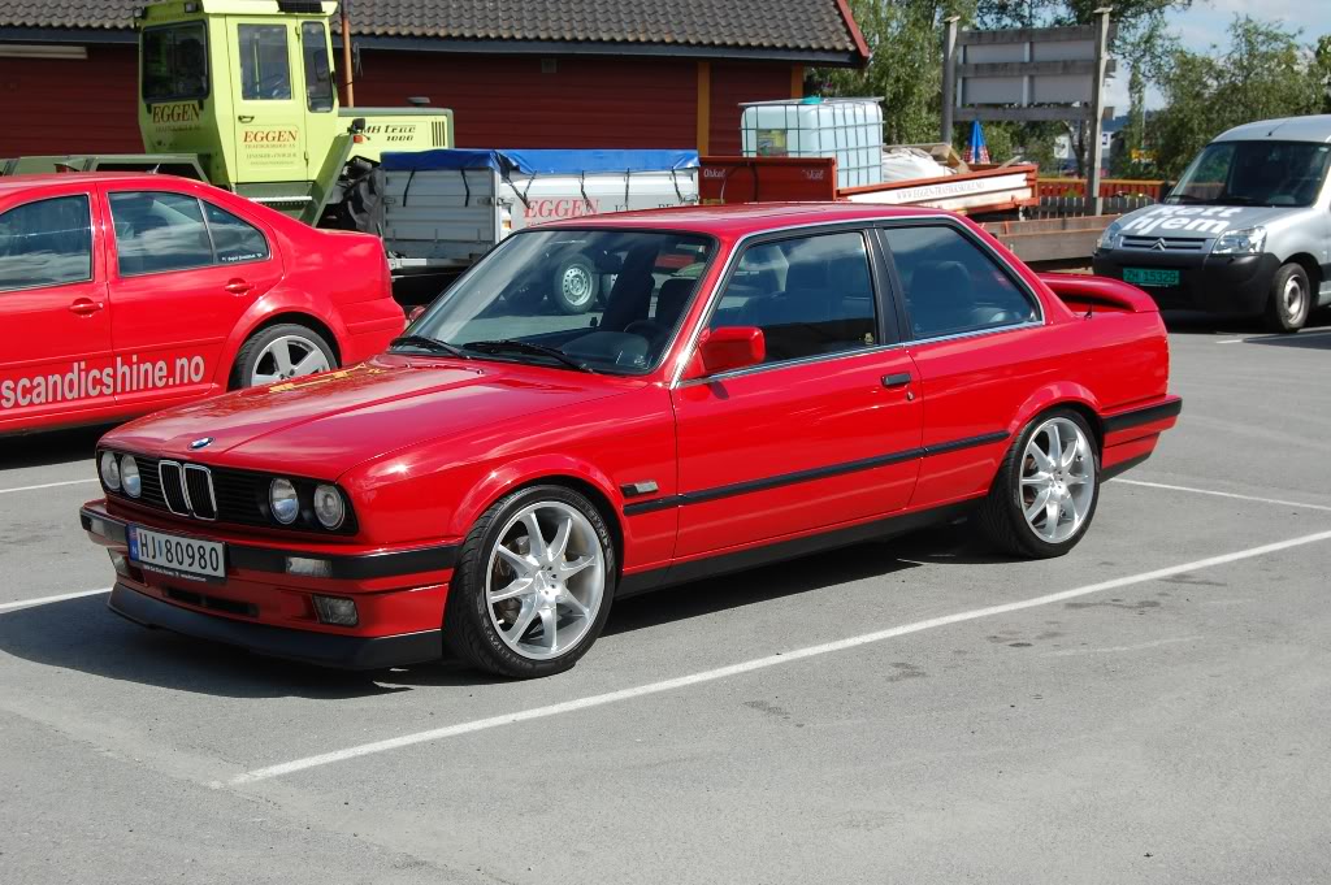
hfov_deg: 33.4
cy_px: 442
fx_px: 2216
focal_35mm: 60
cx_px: 666
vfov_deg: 22.6
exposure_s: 1/320
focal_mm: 40
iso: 200
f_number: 9
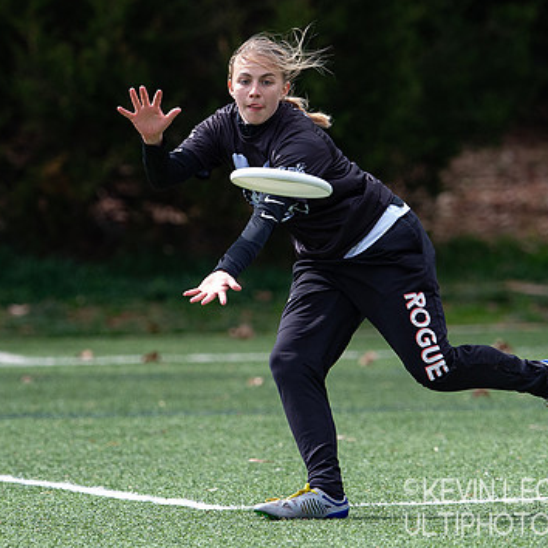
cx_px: 298
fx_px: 16299
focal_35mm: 910
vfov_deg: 1.9
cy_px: 198
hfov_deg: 1.9
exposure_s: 1/2500
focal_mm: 400
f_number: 4
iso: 1250
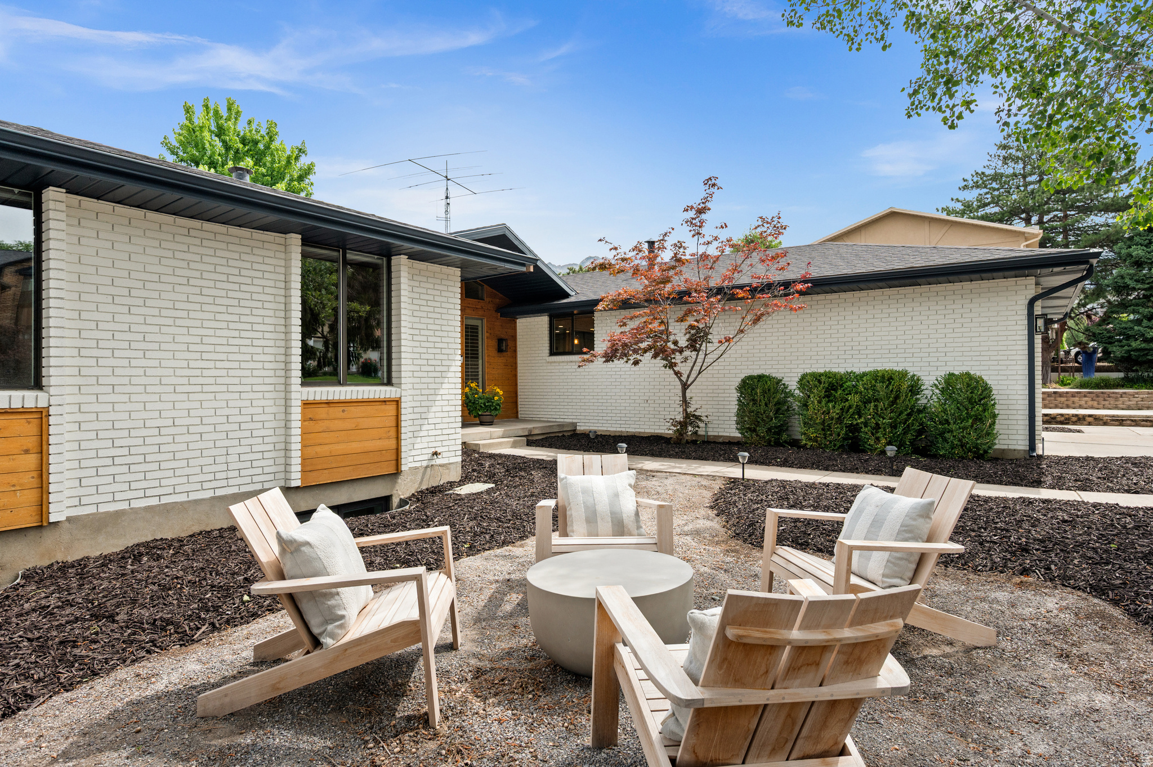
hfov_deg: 86.9
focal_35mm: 19
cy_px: 384
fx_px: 608
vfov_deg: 64.5
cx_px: 576
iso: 500
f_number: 7.1
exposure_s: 1/640
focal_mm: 19
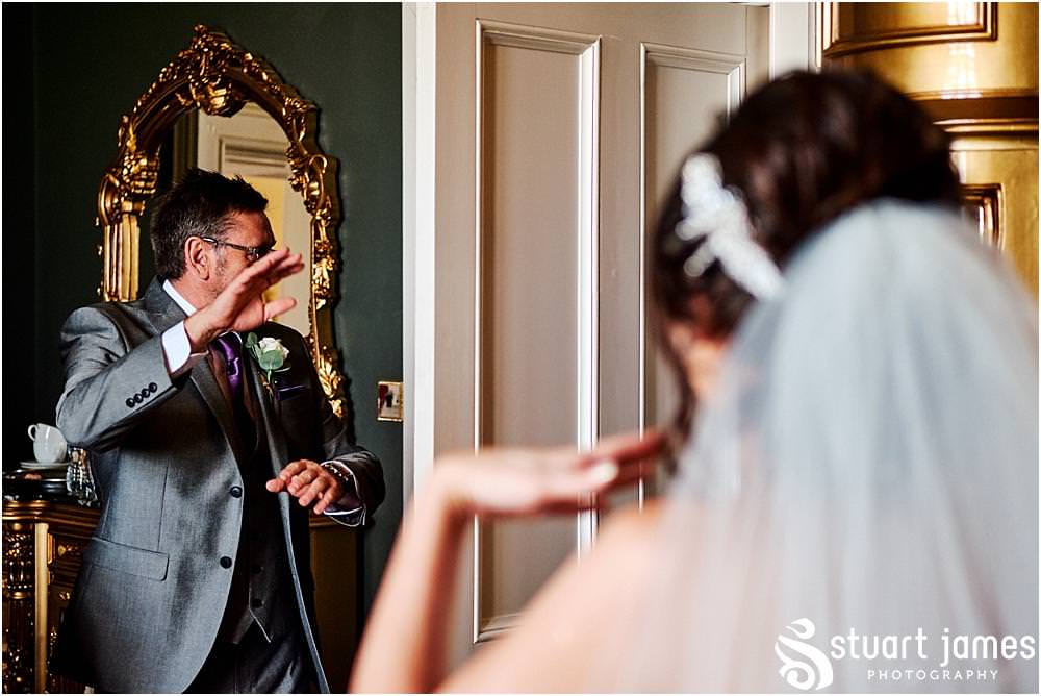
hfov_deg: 27.0
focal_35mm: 75
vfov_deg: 18.2
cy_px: 348
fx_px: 2170
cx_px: 520
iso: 2500
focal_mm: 50
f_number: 2.2
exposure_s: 1/500
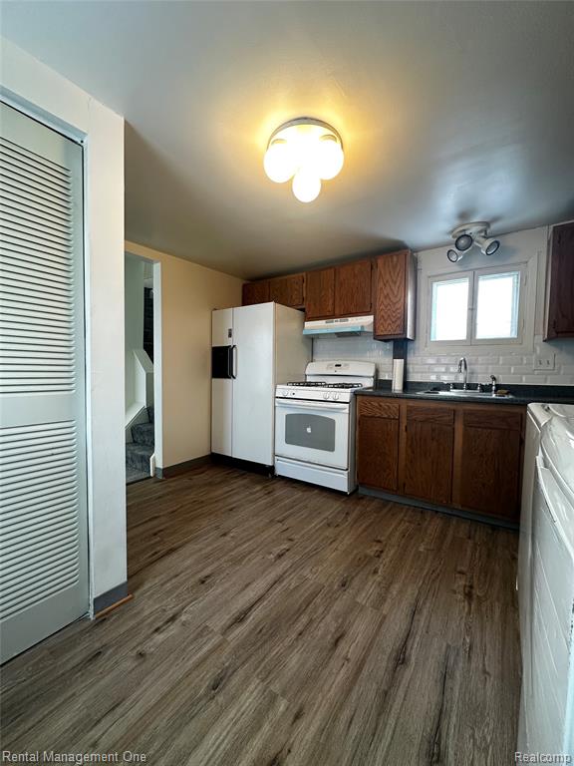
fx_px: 310
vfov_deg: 102.1
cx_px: 287
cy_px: 383
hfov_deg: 85.7
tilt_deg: -1.8
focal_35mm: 14
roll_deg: -1.6
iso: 160
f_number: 2.2
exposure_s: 1/60
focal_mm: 2.22
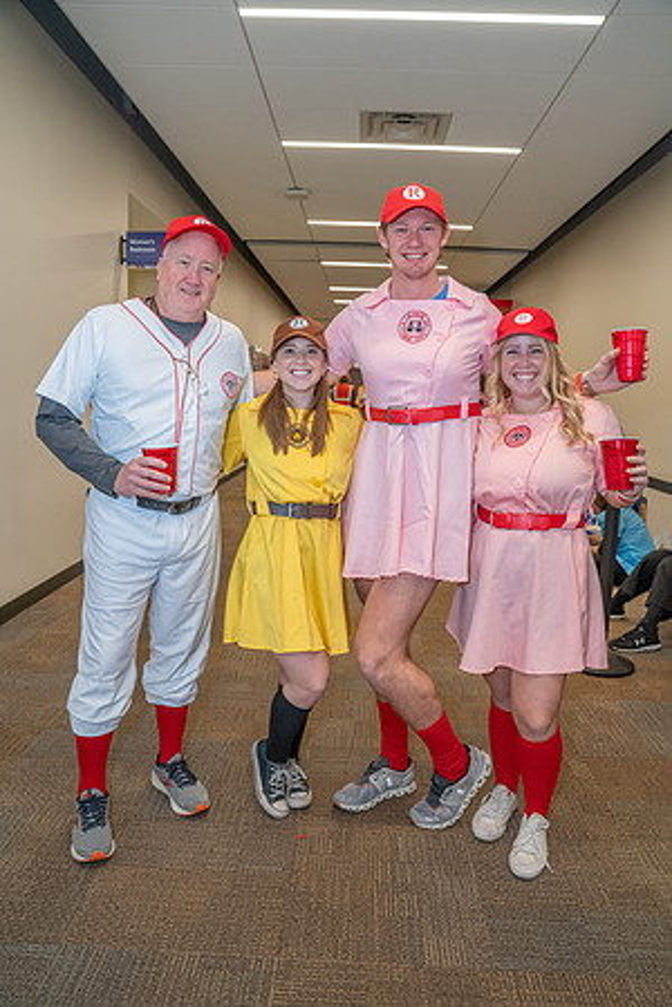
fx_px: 672
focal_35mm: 24
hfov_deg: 53.1
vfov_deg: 73.7
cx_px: 336
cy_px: 504
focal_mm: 24
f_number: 4
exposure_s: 1/160
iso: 2500
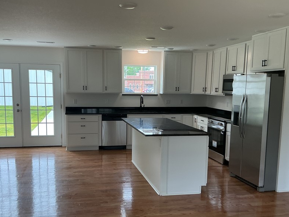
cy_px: 131
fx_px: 317
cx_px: 141
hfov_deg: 49.0
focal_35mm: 38
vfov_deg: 37.6
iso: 40
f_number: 1.8
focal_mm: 3
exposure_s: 1/120
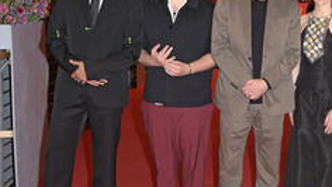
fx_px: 705
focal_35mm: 80
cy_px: 77
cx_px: 258
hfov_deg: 26.1
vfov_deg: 15.1
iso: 1600
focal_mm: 40
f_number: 5.6
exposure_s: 1/250
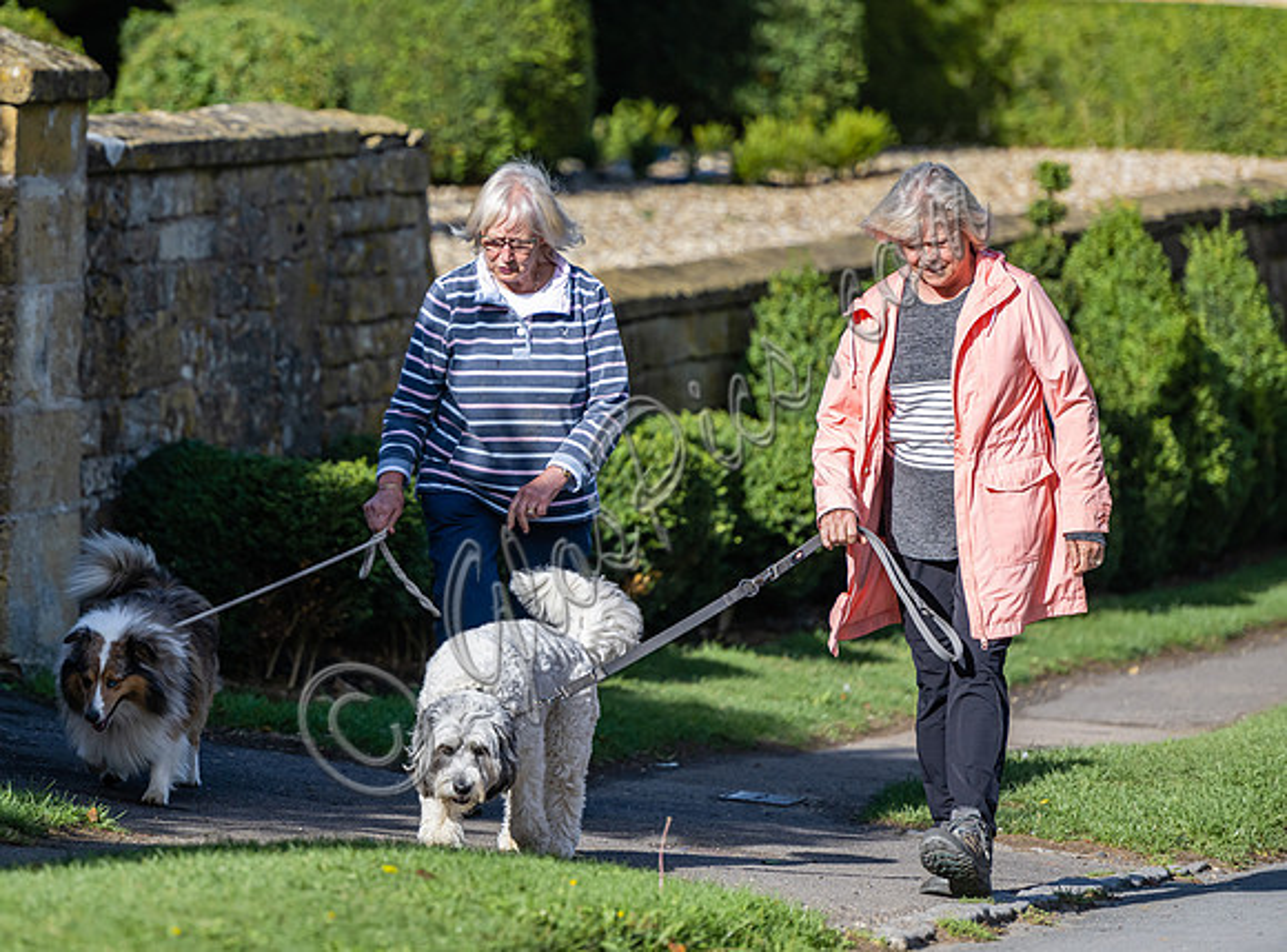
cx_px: 375
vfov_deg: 5.3
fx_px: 10230
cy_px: 338
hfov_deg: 7.2
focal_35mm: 277
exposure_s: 1/5000
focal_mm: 200
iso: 400
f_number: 2.8
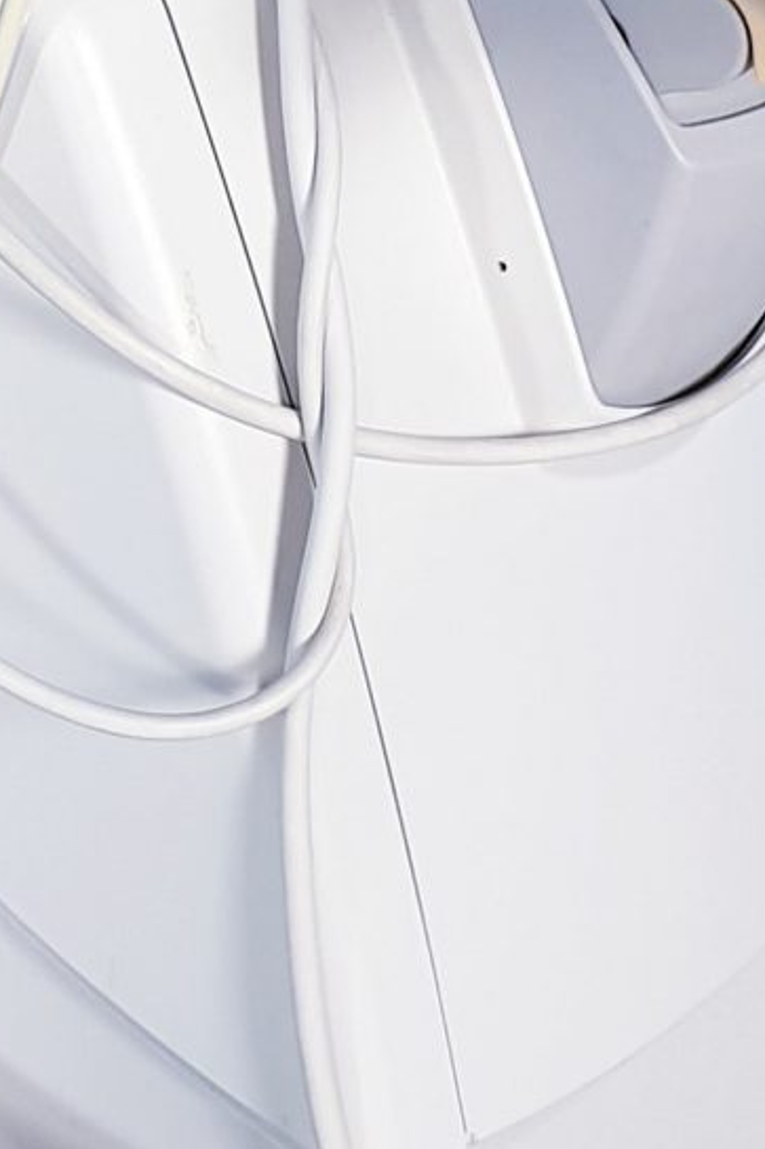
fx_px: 4050
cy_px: -89
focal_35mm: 127
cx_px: 78
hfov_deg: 10.7
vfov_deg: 15.7
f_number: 2.4
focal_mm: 4.3
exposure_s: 1/50
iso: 125
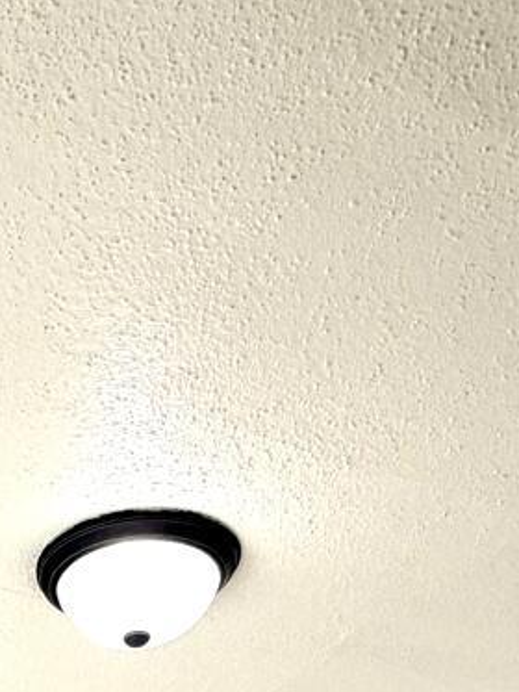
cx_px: -137
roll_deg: -0.2
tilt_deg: -2.5
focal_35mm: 75
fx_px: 1498
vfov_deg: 18.0
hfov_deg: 18.4
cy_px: 1375
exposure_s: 1/182
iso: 50
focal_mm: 2.22
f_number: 2.2
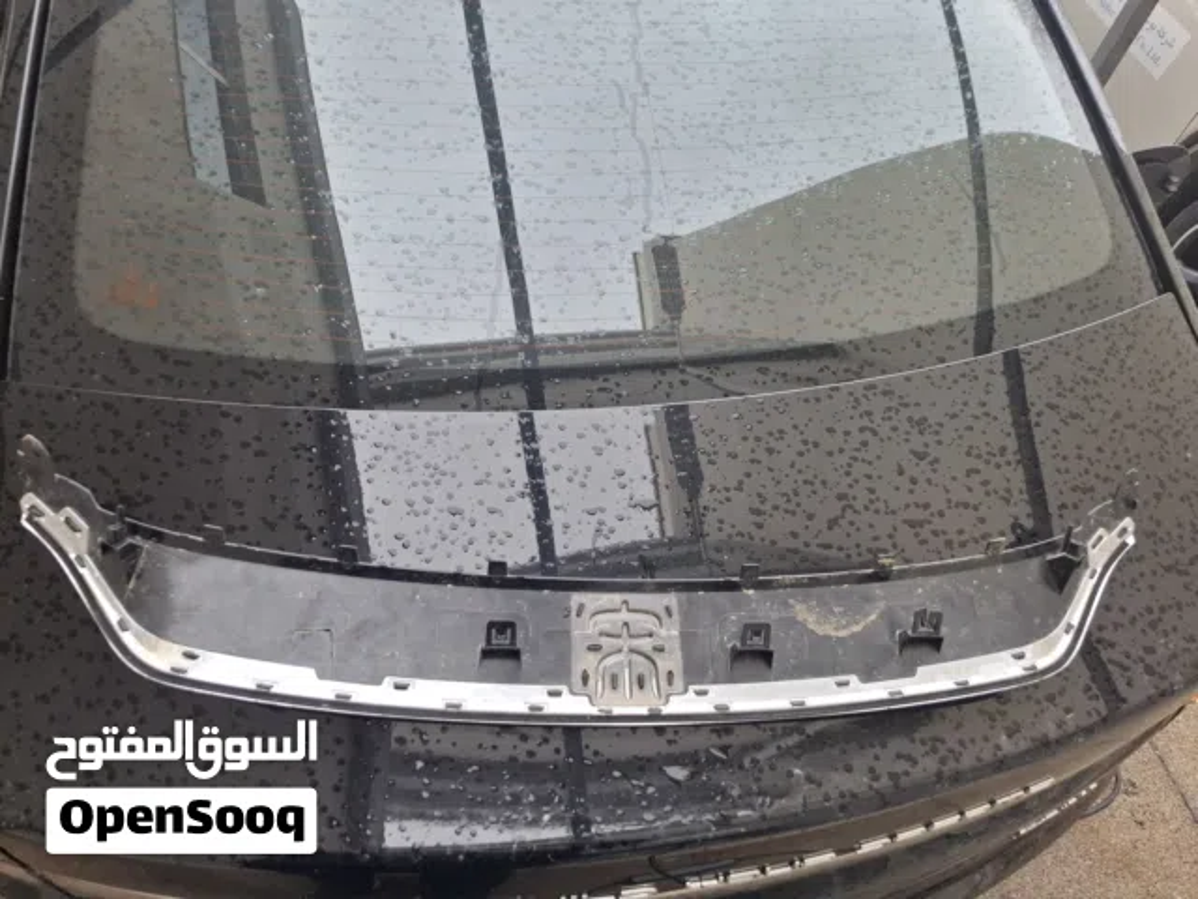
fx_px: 796
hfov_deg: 73.9
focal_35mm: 23
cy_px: 450
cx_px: 599
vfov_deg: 58.9
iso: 50
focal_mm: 5.54
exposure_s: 1/100
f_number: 1.8
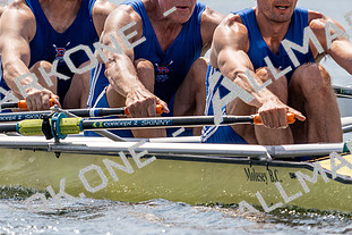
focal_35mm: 741
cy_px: 18
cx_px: 112
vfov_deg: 1.9
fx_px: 7241
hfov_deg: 2.8
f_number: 6.3
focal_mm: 397
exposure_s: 1/1600
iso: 250
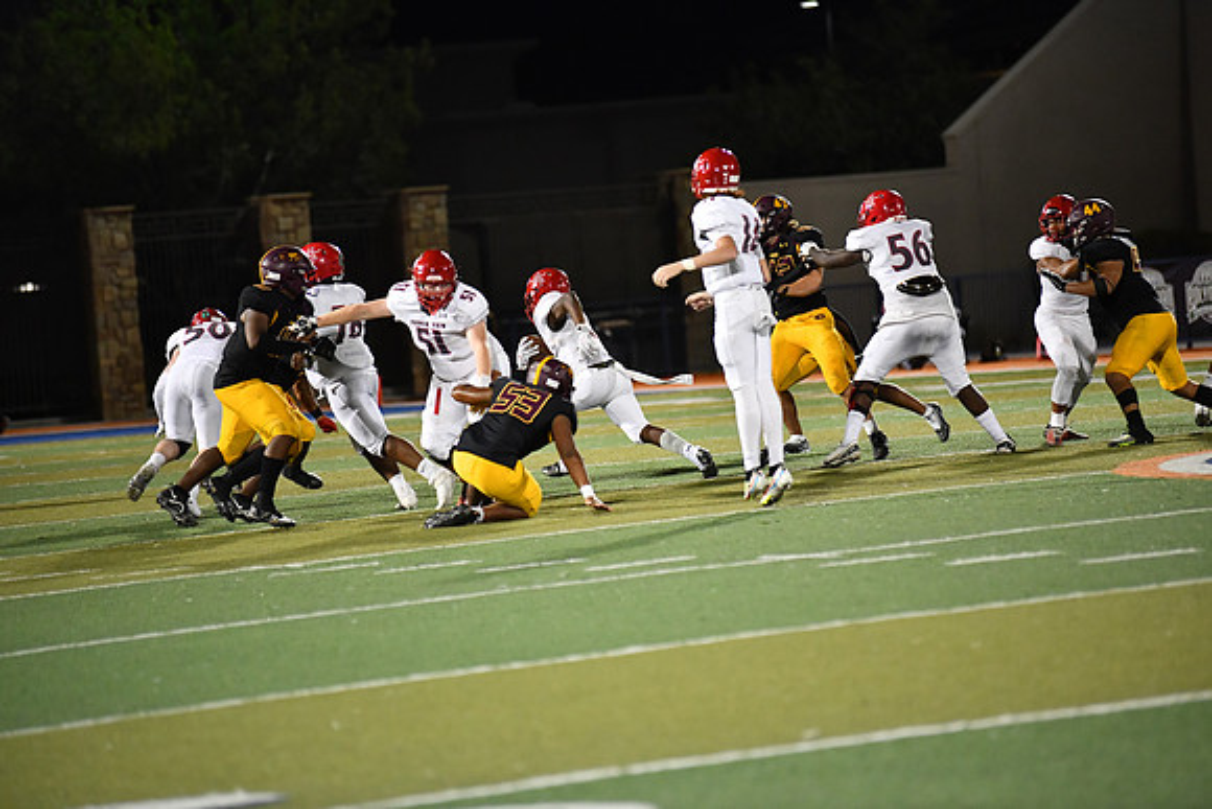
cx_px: 606
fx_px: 6735
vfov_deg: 6.9
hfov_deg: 10.3
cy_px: 404
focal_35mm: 200
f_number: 2.8
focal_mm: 200
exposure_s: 1/1250
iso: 5000
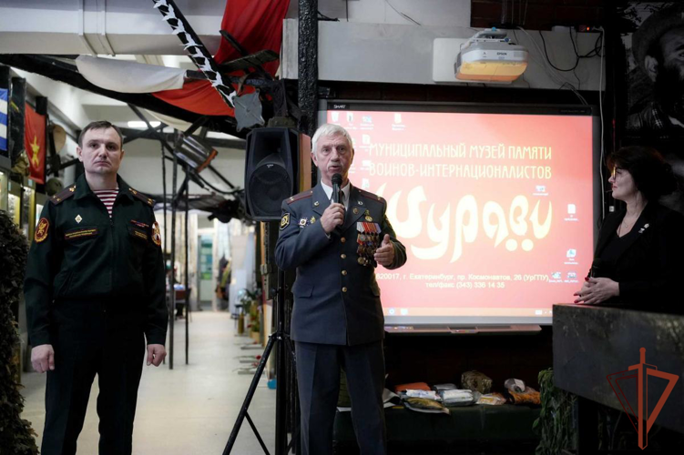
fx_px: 948
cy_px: 228
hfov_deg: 39.7
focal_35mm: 50
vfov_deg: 27.0
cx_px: 342
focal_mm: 49.9
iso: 4000
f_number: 2.8
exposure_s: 1/320
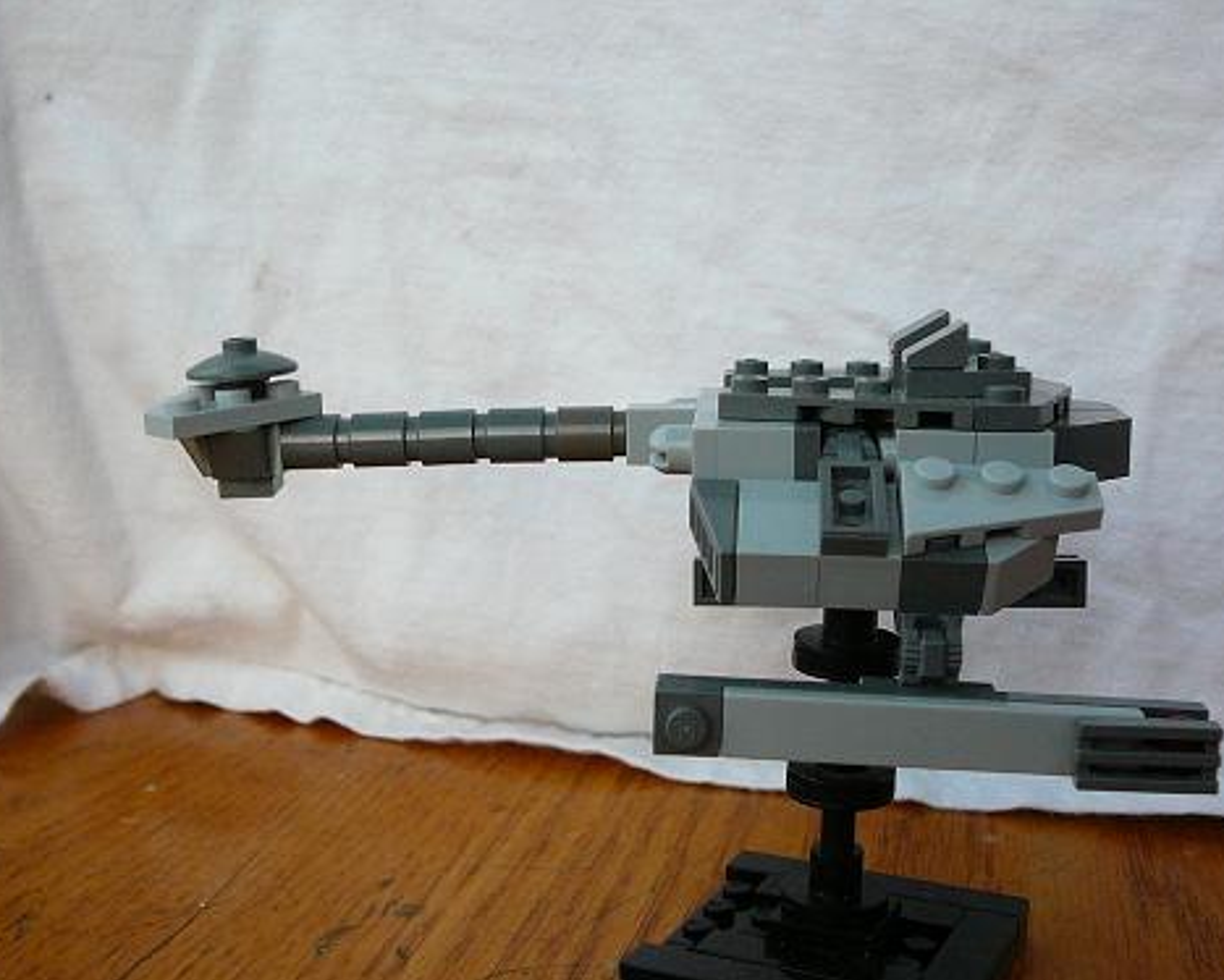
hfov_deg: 40.3
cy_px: 498
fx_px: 1667
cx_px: 592
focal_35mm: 46
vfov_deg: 32.8
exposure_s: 1/15
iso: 200
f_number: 3.2
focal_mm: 6.4
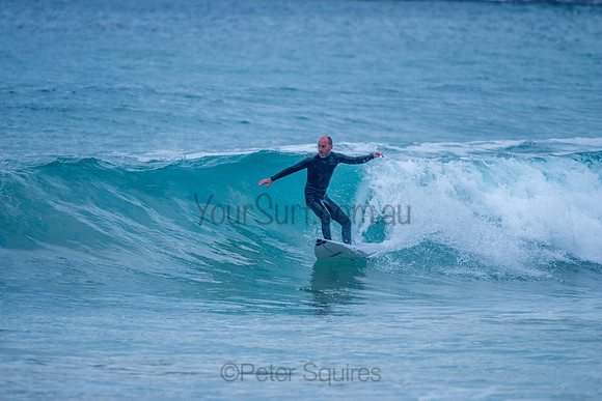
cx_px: 301
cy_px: 204
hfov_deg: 3.4
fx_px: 10255
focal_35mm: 613
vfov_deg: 2.2
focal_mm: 500
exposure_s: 1/640
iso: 500
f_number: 5.6
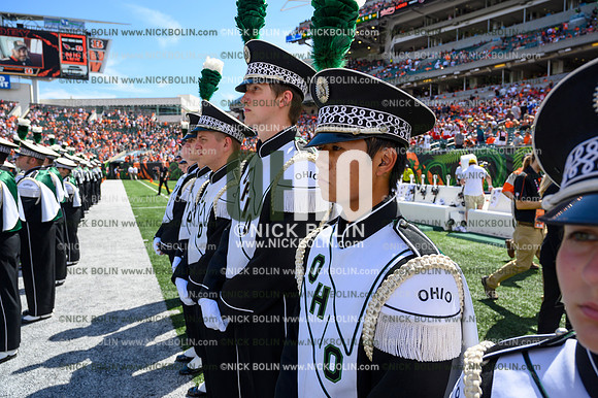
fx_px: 398
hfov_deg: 73.8
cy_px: 199
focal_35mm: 24
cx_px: 299
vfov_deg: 53.1
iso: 100
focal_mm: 24
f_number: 5.6
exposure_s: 1/500
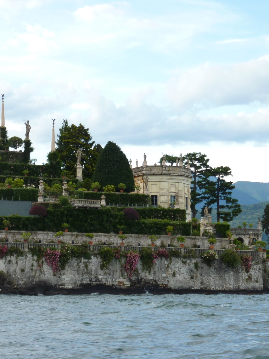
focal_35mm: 94
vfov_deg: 20.9
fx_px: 974
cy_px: 187
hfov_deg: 15.7
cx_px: 71
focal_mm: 11
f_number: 4.1
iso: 80
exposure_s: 1/200
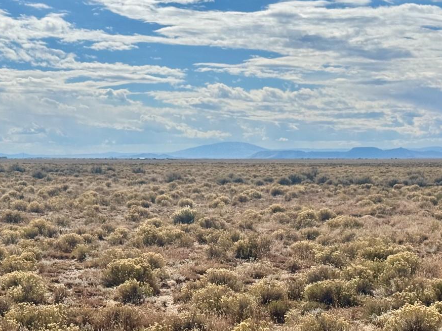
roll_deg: +0.0
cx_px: 237
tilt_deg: -5.9
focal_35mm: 88
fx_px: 1124
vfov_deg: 16.7
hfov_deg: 22.2
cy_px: 262
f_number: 1.78
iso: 80
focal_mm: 6.76
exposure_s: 1/12500
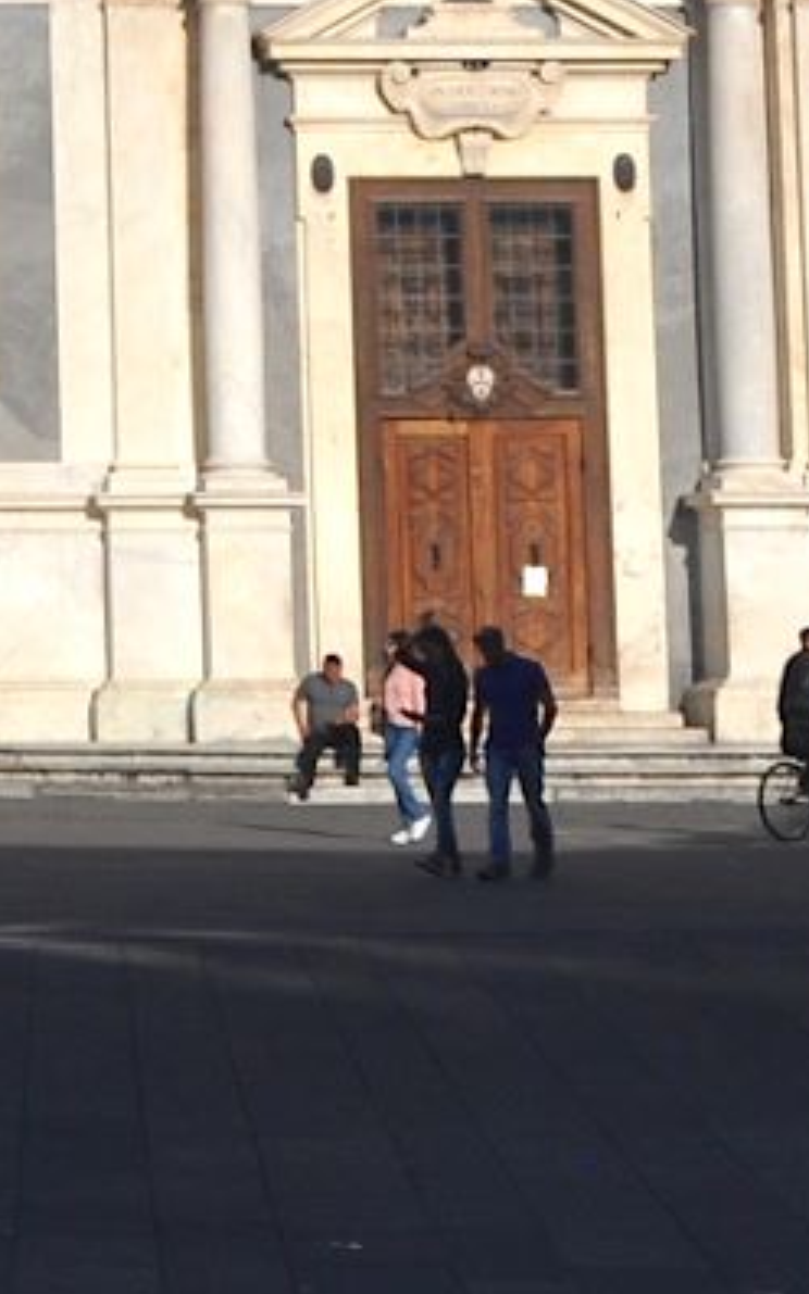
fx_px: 6776
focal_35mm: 192
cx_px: -1021
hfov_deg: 6.5
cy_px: -539
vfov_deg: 10.6
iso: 250
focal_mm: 26
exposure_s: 1/160
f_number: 13
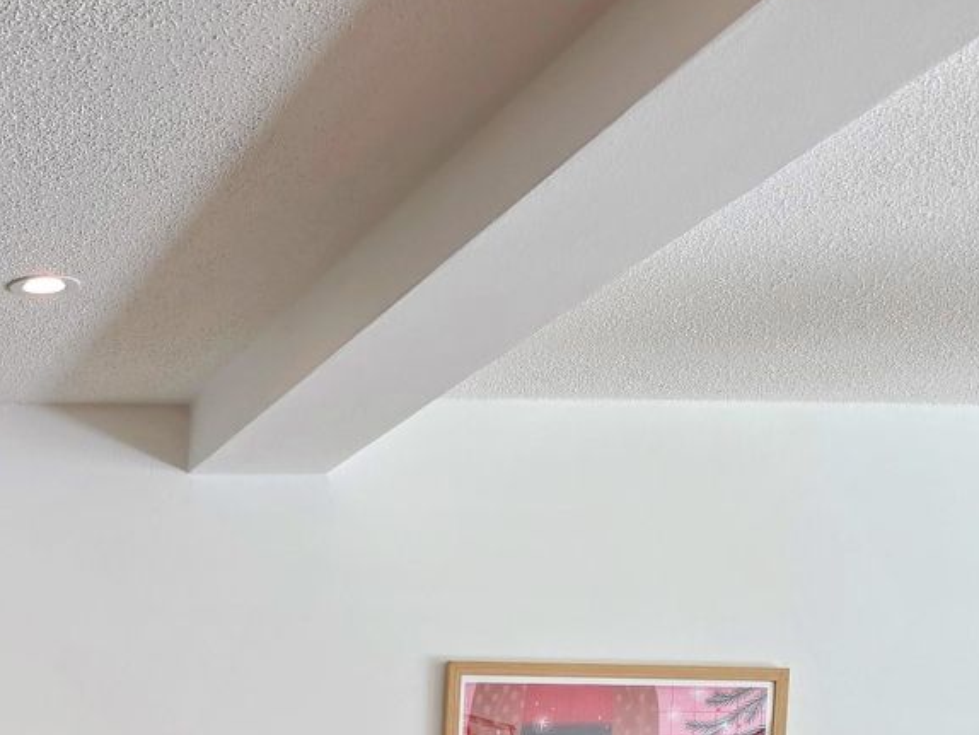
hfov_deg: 21.4
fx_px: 2320
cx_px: -316
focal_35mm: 82
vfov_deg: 16.4
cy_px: 1103
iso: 80
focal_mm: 6.5
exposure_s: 1/100
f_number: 1.4
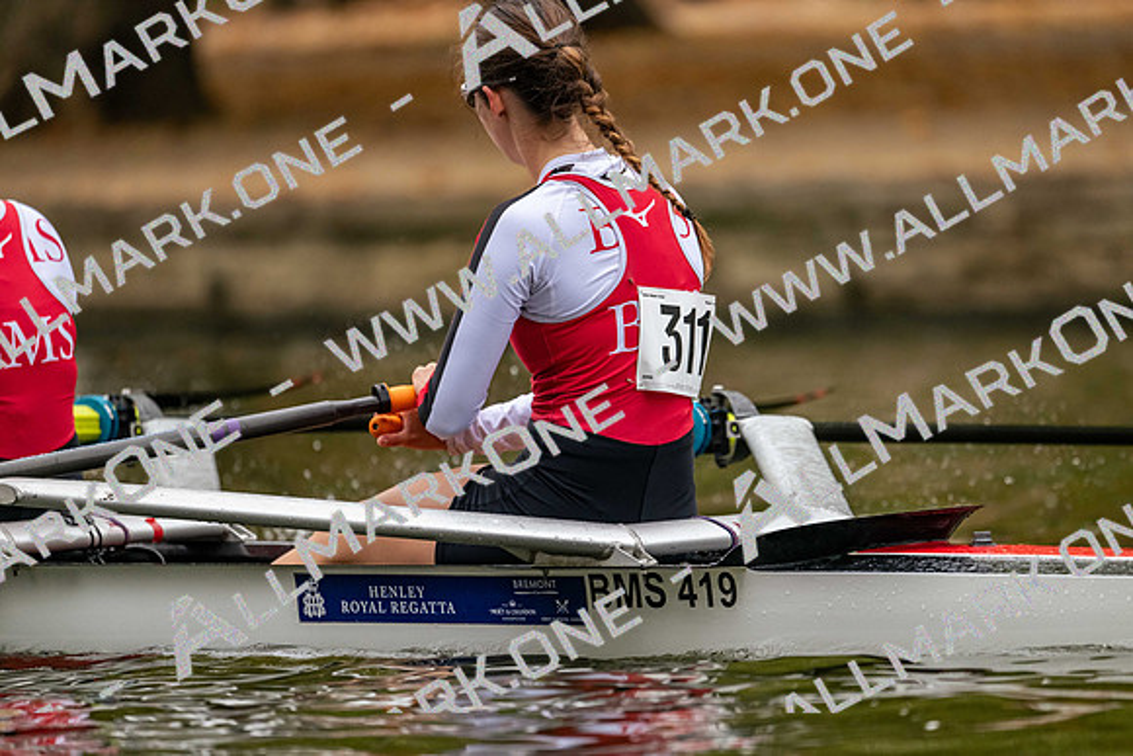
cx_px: 566
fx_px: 12591
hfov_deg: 5.2
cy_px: 378
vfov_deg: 3.4
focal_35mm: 400
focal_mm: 400
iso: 2500
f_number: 4.5
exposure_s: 1/2500
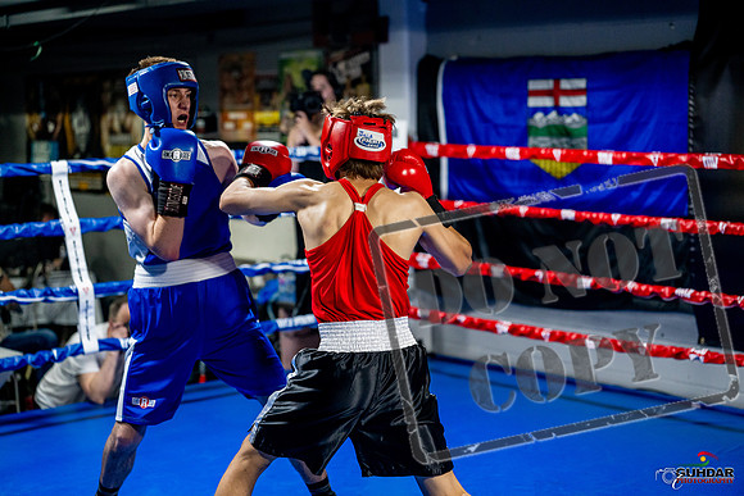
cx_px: 372
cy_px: 248
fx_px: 1364
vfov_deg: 20.6
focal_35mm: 66
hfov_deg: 30.5
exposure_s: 1/1000
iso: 4000
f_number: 2
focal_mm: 66
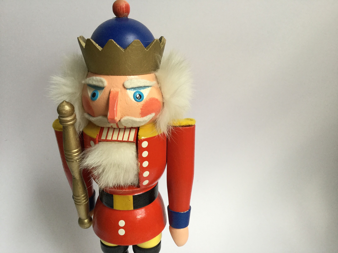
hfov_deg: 58.4
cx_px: 169
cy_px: 126
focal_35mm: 31
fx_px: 303
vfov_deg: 45.4
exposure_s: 1/33
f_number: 2.4
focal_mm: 3.3
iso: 40
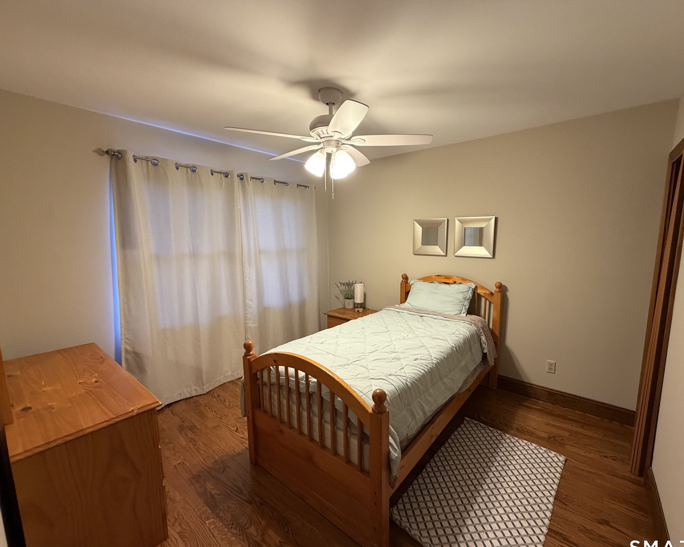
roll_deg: +0.5
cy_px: 279
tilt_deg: -8.0
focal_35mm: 15
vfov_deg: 84.0
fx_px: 304
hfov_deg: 96.6
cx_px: 366
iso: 320
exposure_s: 1/60
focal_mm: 2.22
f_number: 2.2
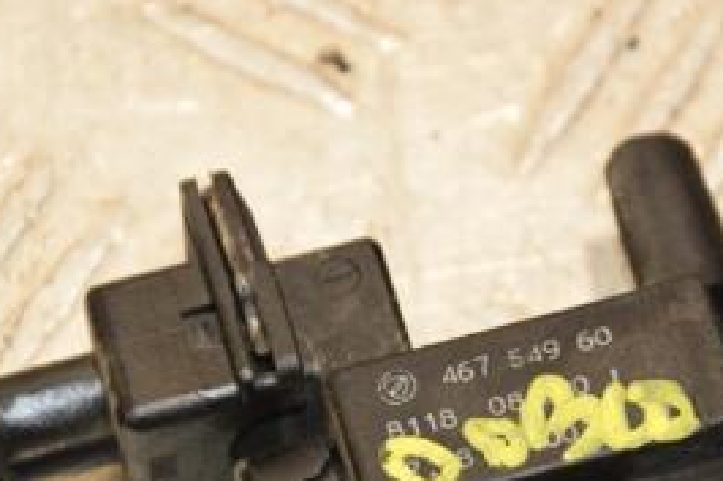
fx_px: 7127
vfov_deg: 3.9
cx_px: 514
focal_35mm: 355
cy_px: 391
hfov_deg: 5.8
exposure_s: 1/200
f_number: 7.1
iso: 800
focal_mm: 105
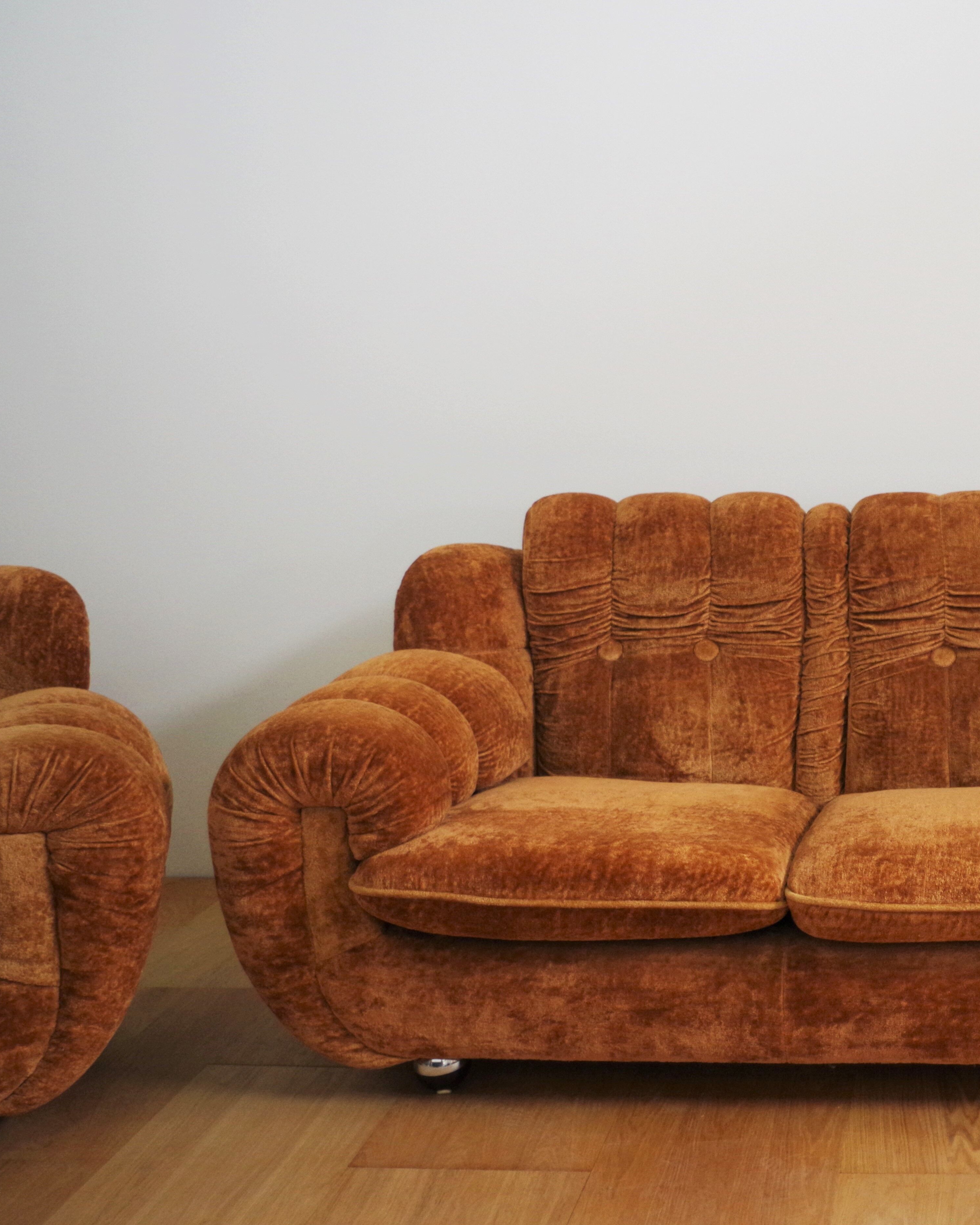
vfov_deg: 41.2
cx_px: 975
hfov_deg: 31.0
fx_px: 1632
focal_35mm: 45
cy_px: 625
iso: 800
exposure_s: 1/60
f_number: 4
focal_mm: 20
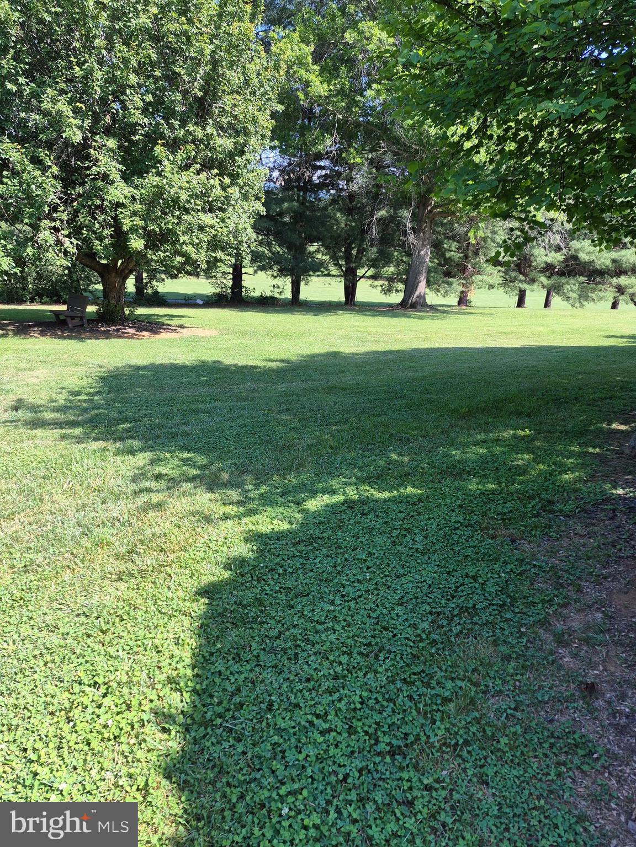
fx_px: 563
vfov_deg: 73.9
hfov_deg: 58.9
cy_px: 424
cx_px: 318
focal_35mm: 23
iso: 80
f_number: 1.8
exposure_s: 1/1040
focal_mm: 5.4
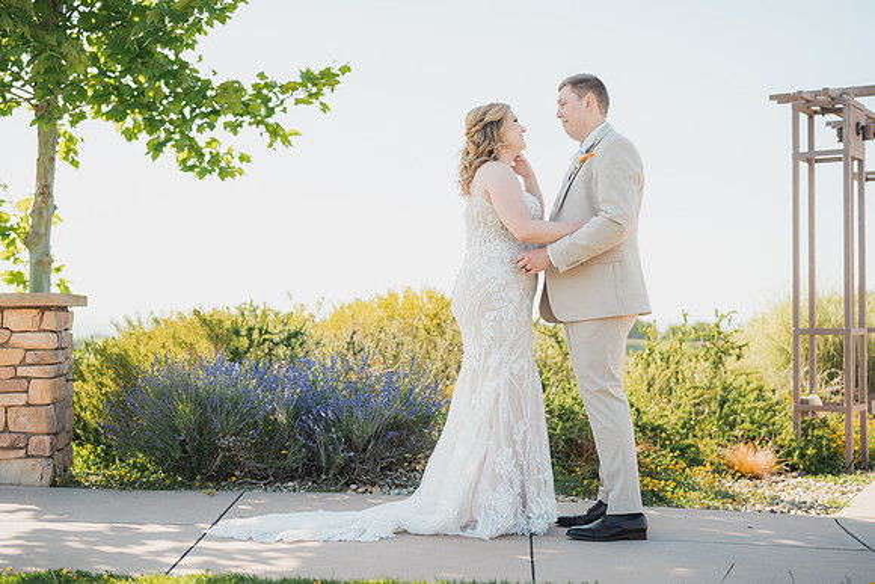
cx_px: 438
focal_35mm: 50
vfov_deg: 27.0
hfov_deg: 39.6
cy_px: 292
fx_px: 1216
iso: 125
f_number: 1.8
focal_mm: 50
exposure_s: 1/2000
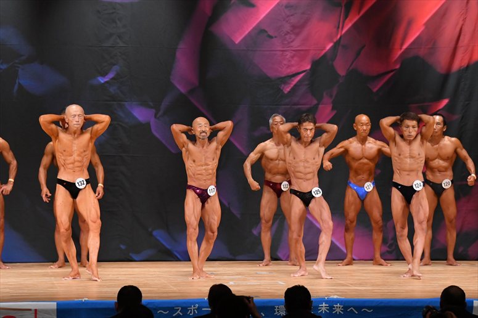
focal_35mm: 174
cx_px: 239
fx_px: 2309
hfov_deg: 11.8
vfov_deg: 7.9
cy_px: 159
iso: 5000
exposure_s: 1/400
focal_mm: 116
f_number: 5.6
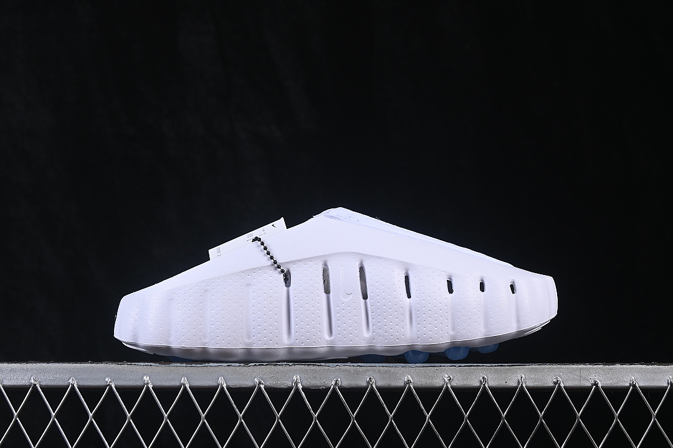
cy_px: 224
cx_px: 336
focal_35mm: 75
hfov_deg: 27.0
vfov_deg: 18.2
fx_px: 1402
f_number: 8
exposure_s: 1/80
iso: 160
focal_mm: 50
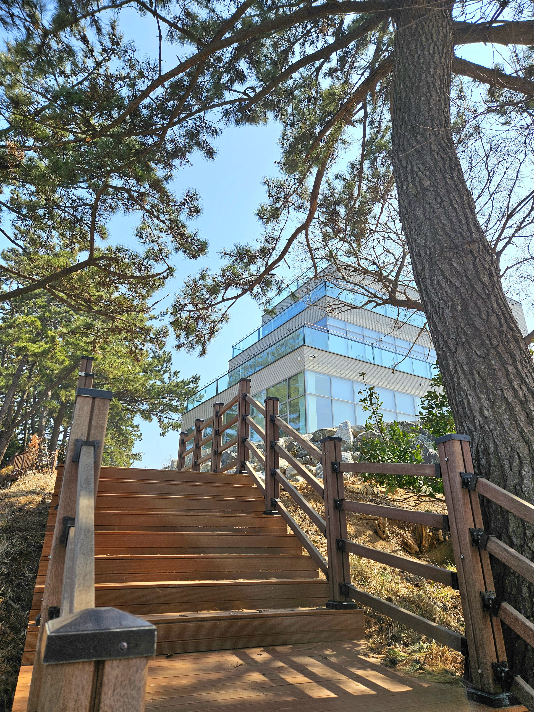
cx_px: 267
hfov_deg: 58.9
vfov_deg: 73.9
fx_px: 473
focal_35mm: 23
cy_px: 356
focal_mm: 5.4
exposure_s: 1/1667
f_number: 1.8
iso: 32
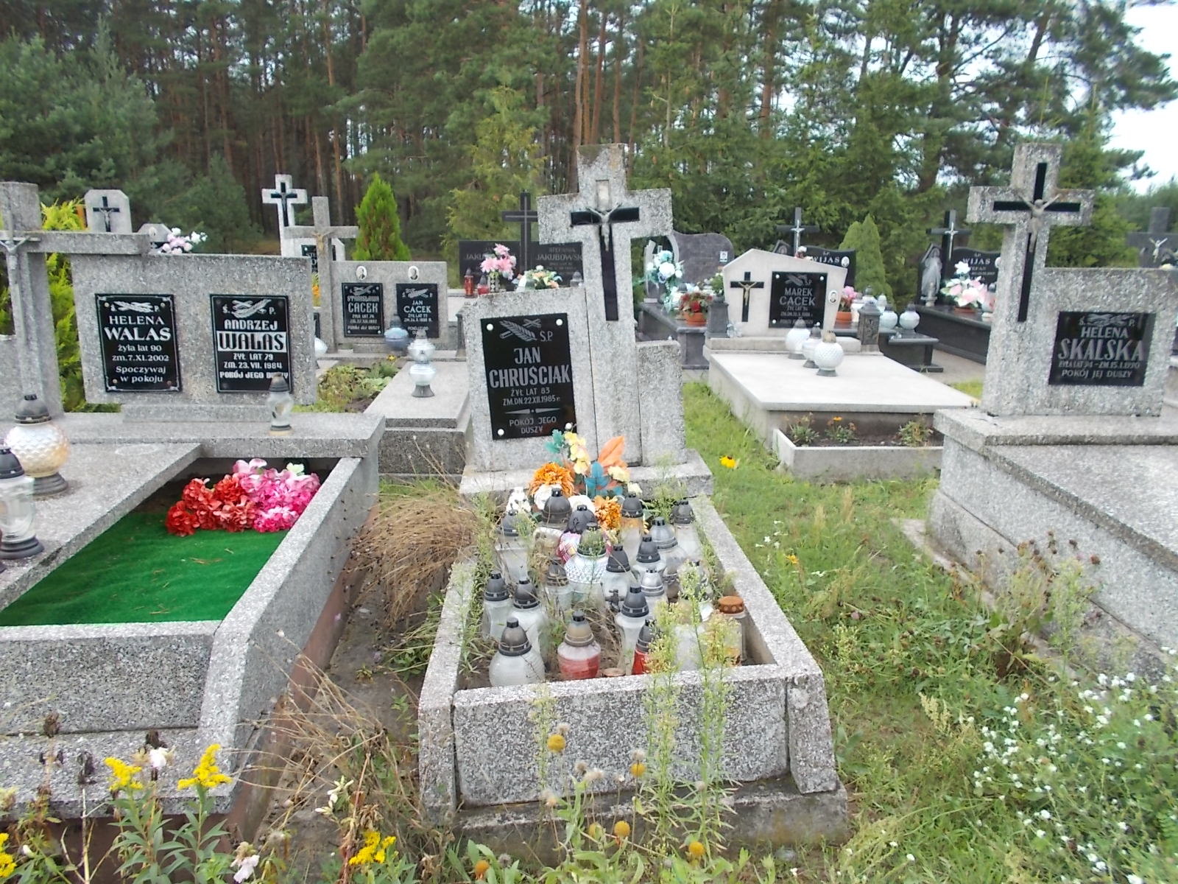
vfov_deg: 53.1
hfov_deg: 67.3
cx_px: 589
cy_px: 442
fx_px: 885
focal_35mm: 26
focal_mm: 4.6
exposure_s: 1/160
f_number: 3.2
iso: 80
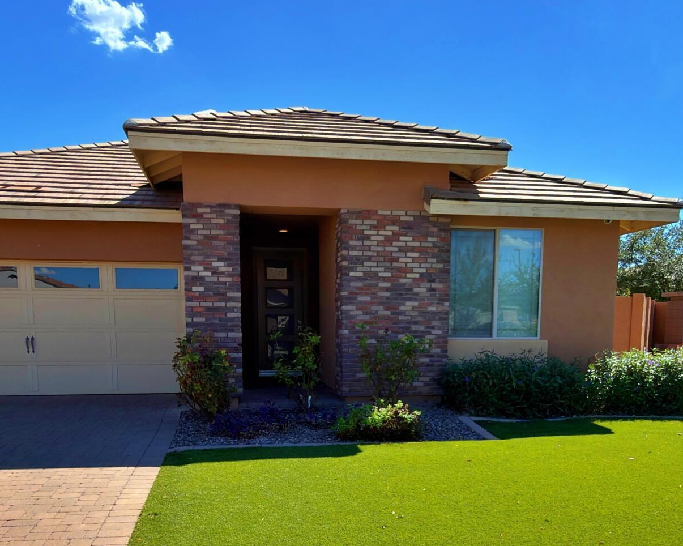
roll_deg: +0.1
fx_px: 687
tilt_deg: -7.3
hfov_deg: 52.8
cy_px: 418
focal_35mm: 34
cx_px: 357
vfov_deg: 41.9
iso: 20
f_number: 2.2
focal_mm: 2.22
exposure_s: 1/854
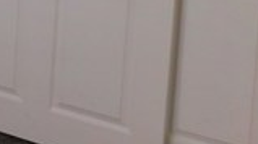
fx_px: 690
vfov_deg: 11.0
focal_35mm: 101
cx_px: -227
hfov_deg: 16.9
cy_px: -137
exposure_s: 1/30
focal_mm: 4
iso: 125
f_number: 3
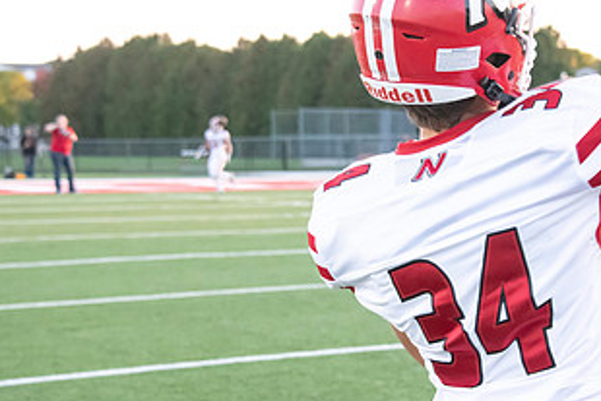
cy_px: 199
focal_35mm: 116
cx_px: 452
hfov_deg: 17.5
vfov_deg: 11.8
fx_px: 1937
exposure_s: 1/1000
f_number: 5.6
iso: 4000
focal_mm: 62
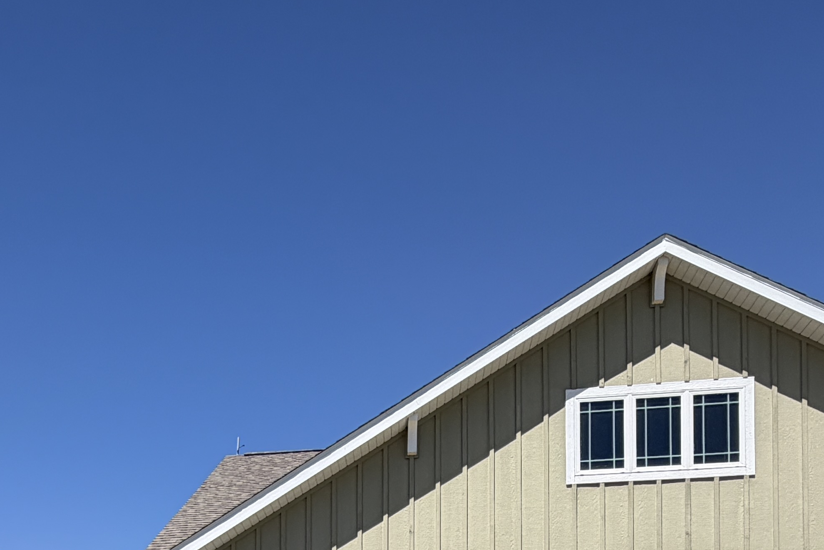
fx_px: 961
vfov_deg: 25.5
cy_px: 786
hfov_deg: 45.2
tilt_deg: +1.2
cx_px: 233
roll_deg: +0.7
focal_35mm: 42
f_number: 2.2
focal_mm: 2.22
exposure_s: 1/789
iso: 20
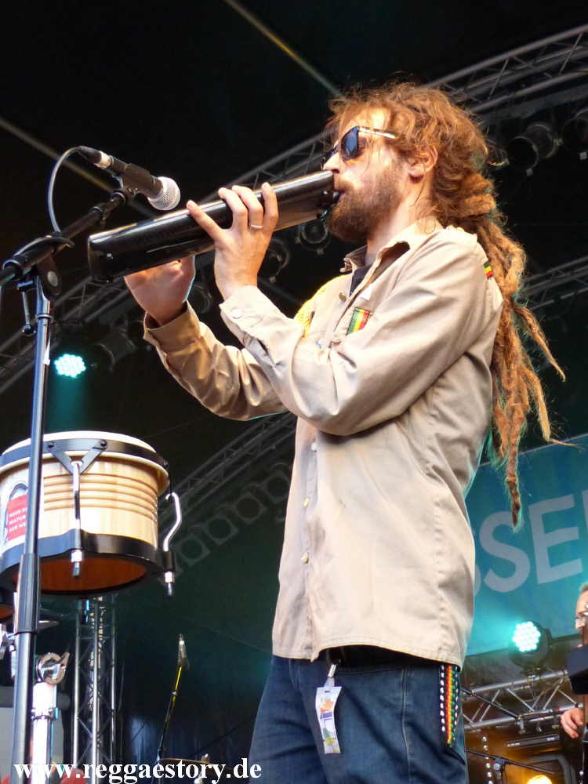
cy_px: 392
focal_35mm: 33
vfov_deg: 55.4
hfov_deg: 42.9
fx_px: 747
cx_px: 294
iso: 500
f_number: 2.8
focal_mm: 5.9
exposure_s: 1/160
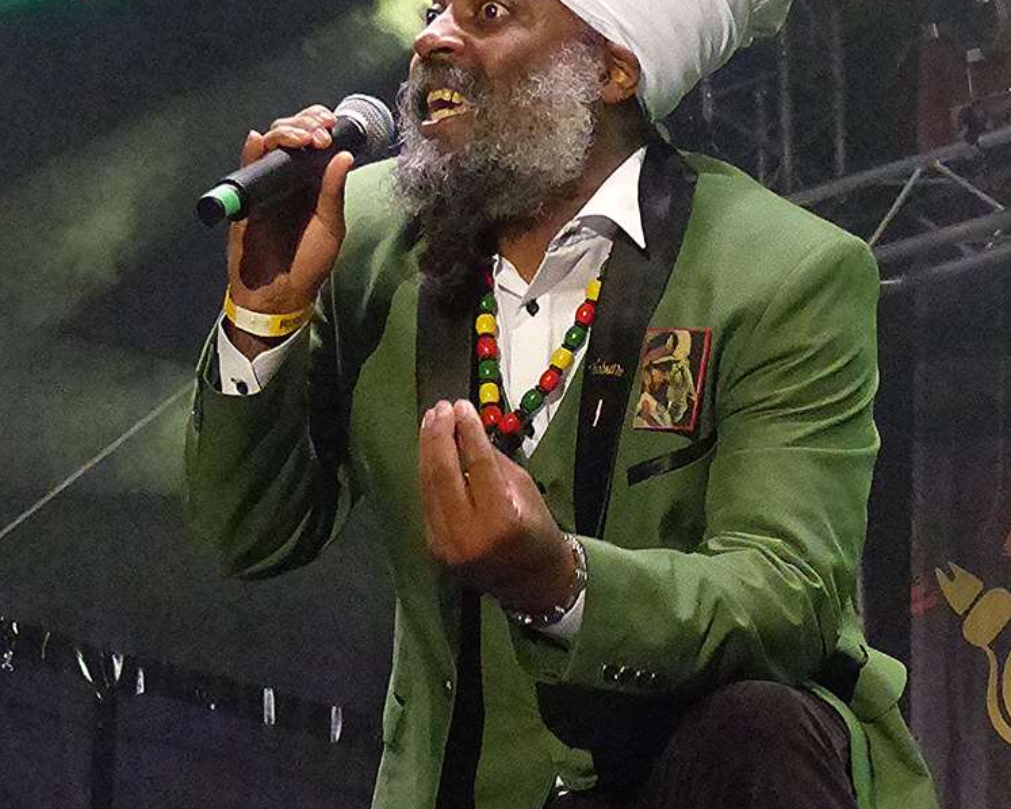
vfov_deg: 23.8
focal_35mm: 64
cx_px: 506
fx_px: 1915
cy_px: 354
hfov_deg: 29.6
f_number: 2.8
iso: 1600
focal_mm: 8.7
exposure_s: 1/160
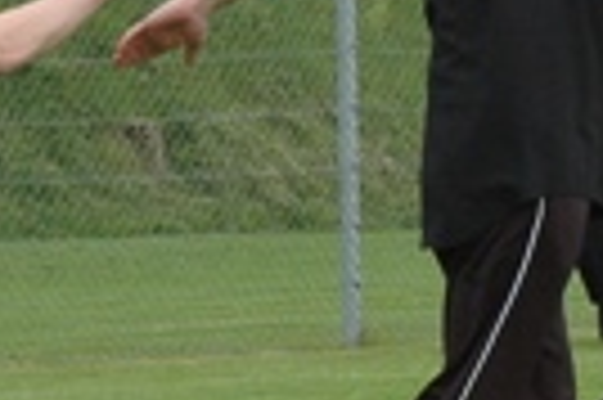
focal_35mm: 491
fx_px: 8214
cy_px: -13
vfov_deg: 2.8
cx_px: 711
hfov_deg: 4.2
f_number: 16
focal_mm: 55
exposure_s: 1/125
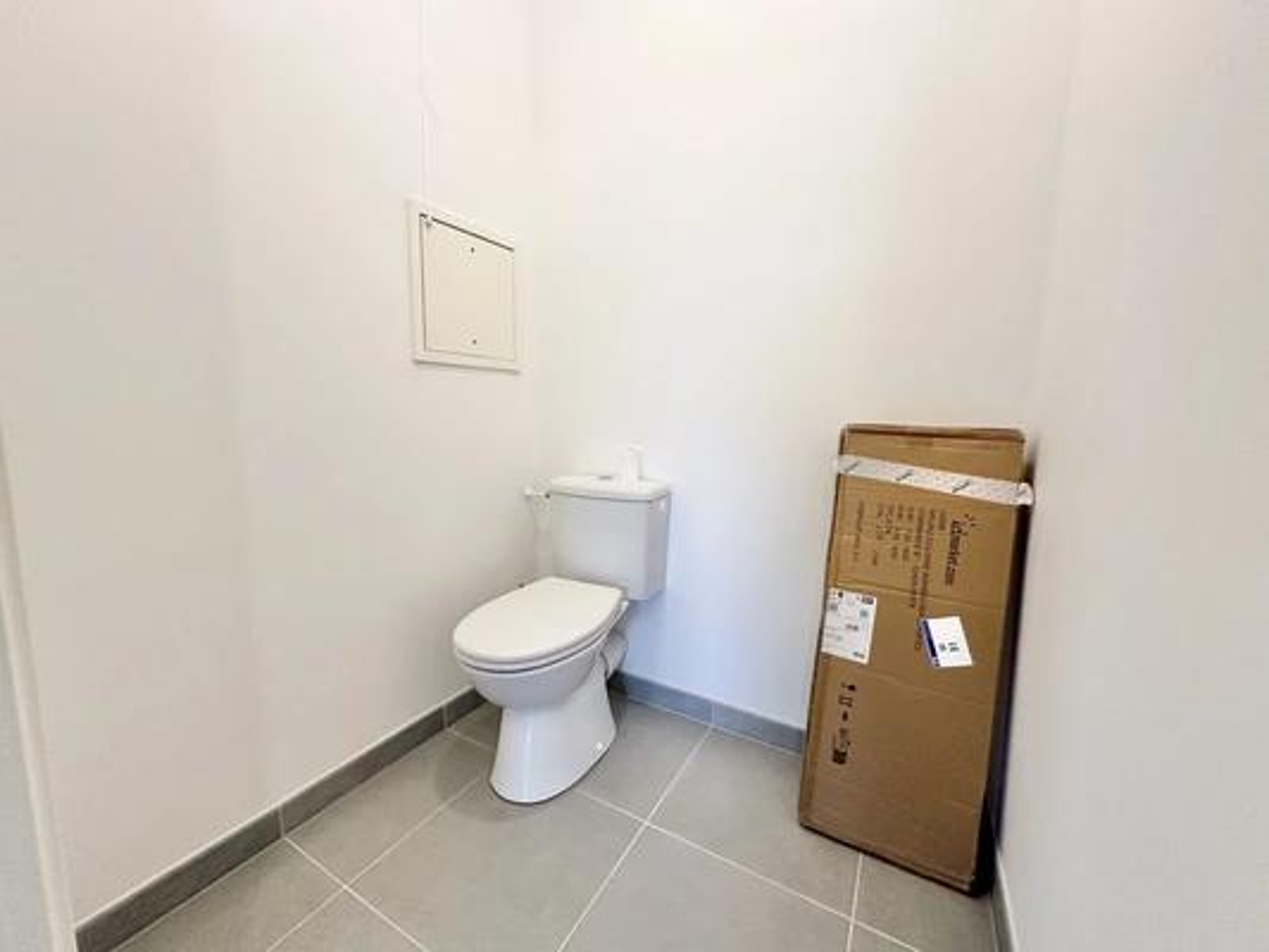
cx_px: 634
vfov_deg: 85.7
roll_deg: -1.0
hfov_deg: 102.1
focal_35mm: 14
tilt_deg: -6.8
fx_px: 513
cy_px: 476
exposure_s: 1/99
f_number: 2.2
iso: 250
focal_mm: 2.22
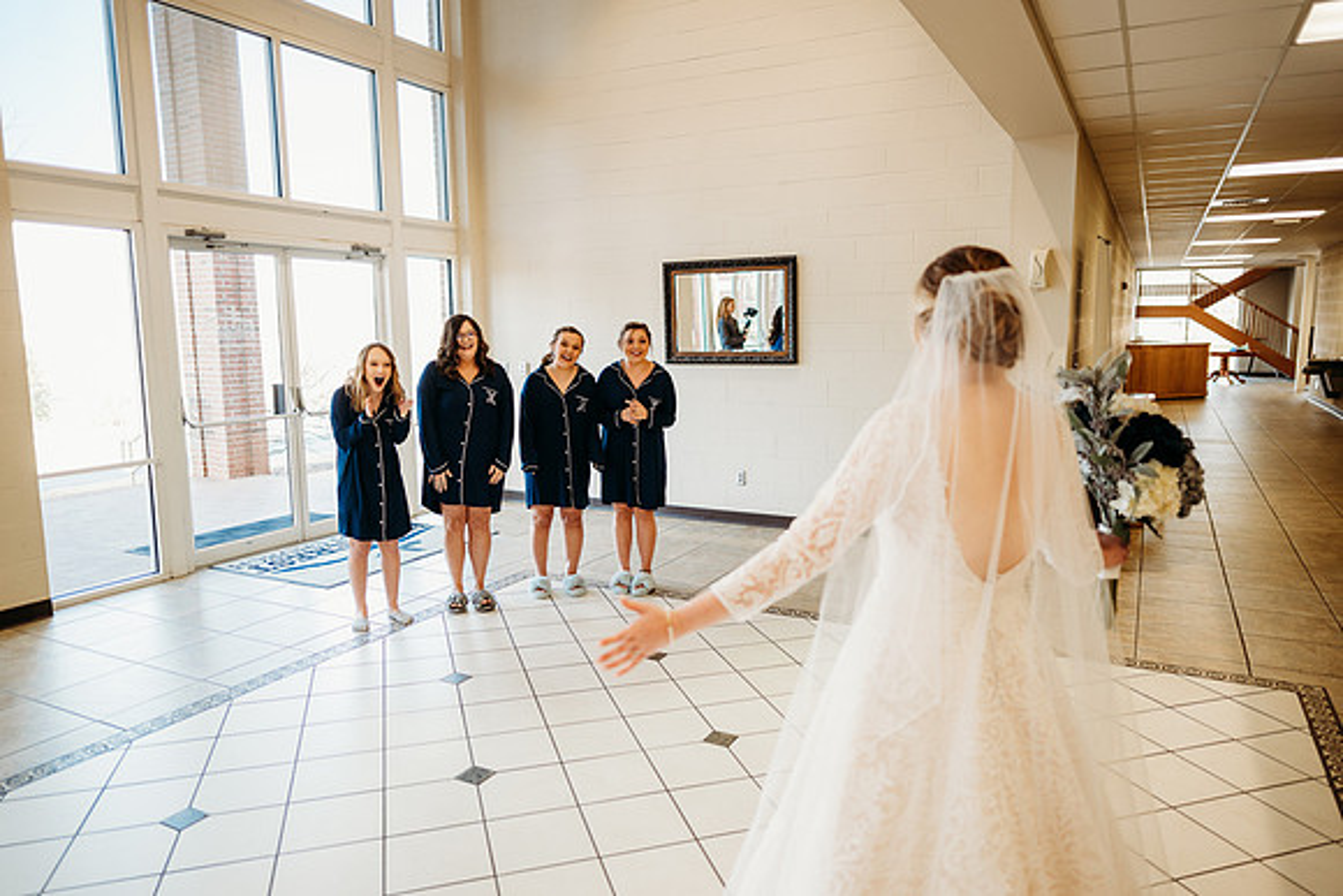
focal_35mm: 24
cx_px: 672
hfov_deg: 73.7
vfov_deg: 53.2
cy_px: 448
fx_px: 896
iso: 400
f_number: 1.8
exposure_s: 1/160
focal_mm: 24
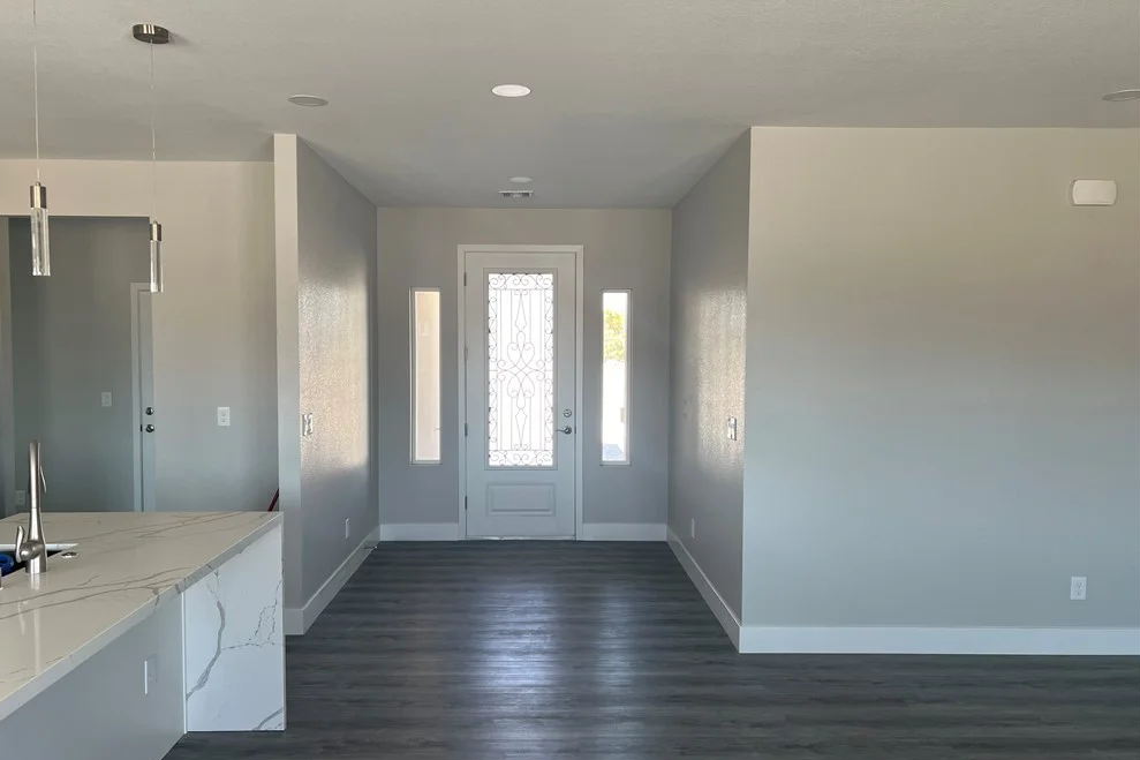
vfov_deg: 46.4
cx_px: 553
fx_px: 886
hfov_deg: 65.5
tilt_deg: -5.0
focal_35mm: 28
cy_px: 397
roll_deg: -0.3
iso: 50
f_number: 1.5
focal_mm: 5.7
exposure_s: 1/121
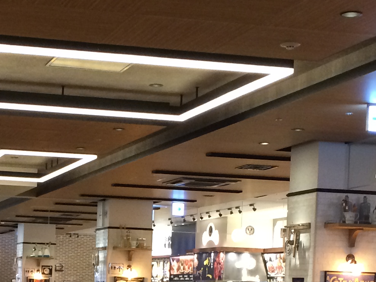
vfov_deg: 15.0
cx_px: 67
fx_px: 1043
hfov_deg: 20.2
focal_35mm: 96
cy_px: 322
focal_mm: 4.15
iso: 200
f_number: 2.2
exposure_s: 1/30
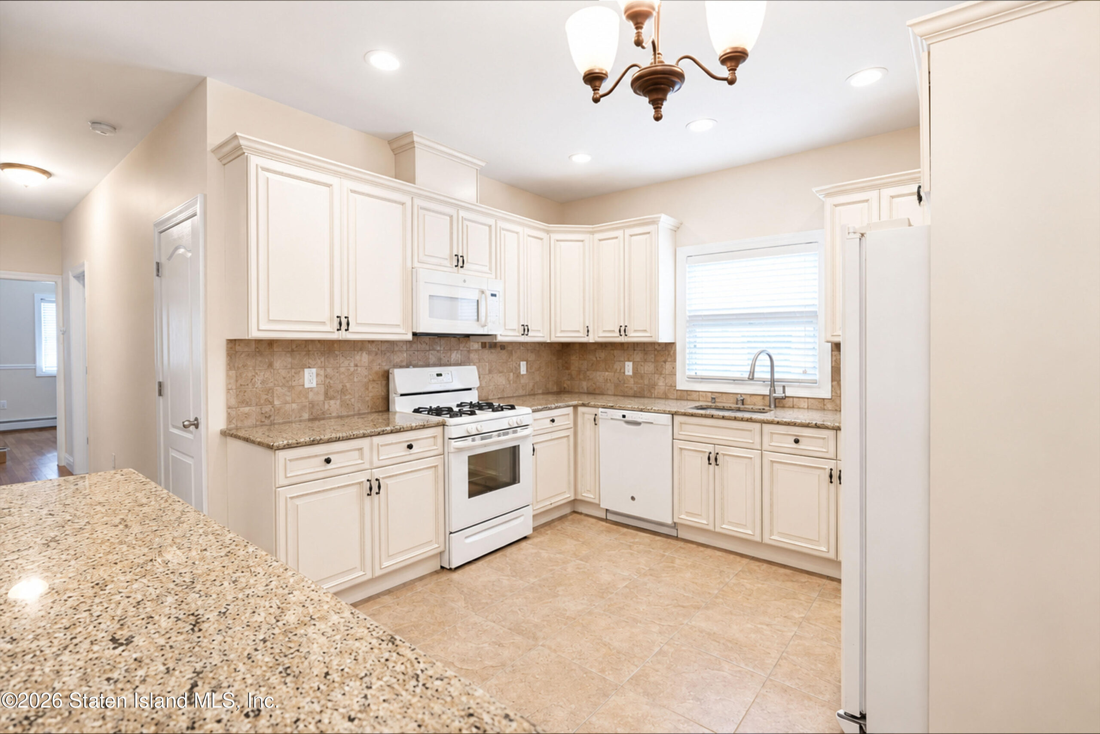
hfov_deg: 96.7
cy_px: 367
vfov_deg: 73.8
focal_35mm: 16
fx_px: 489
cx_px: 550
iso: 64
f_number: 4
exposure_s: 1/13
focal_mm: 16
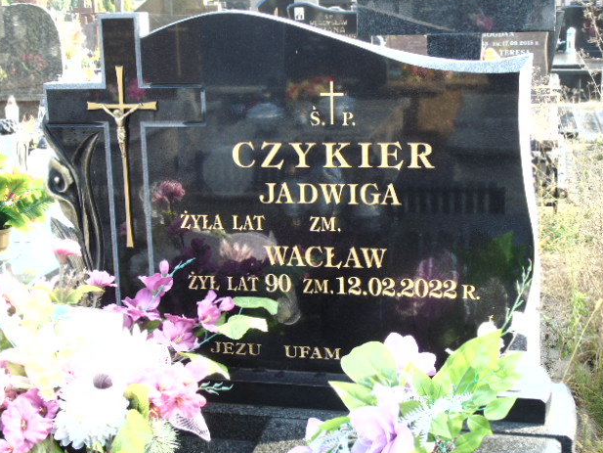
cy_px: 227
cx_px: 293
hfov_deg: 34.3
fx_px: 976
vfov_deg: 26.1
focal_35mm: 56
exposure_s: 1/40
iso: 80
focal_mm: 9.6
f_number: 4.3
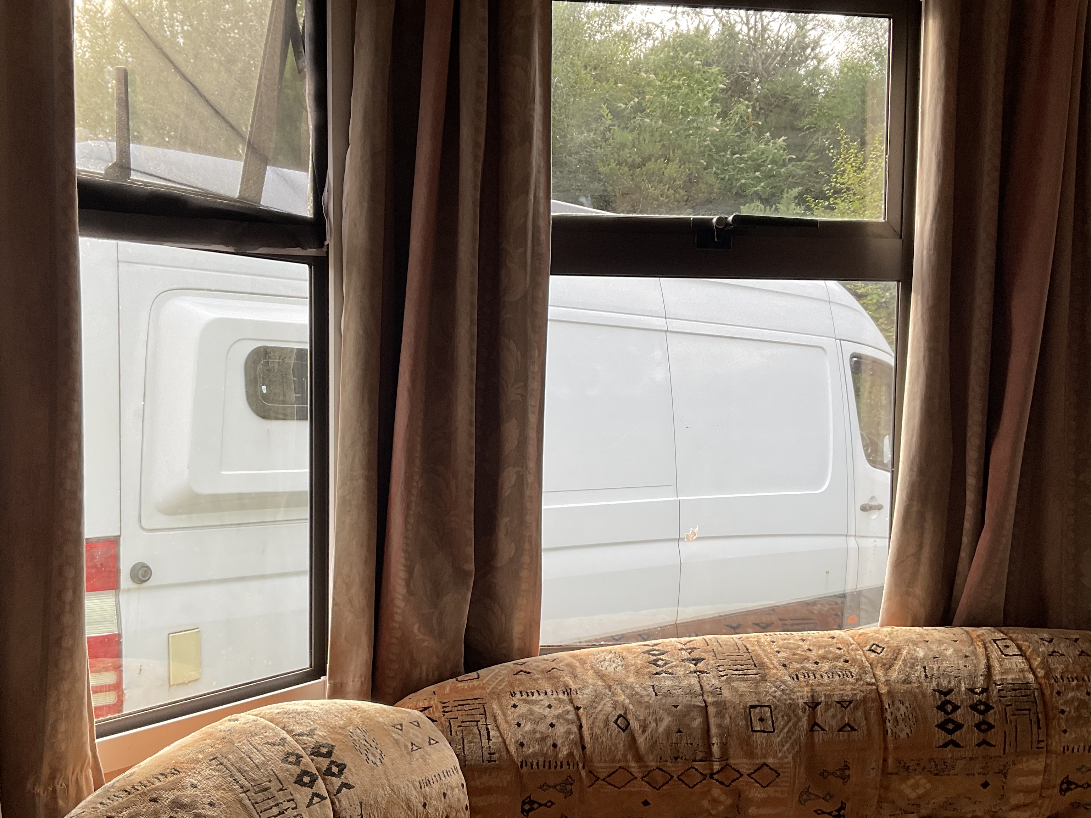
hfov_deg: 48.9
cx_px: 499
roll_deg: -1.3
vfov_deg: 37.6
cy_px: 468
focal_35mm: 38
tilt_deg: -4.5
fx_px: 1198
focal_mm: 3
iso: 20
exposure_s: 1/122
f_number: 1.8
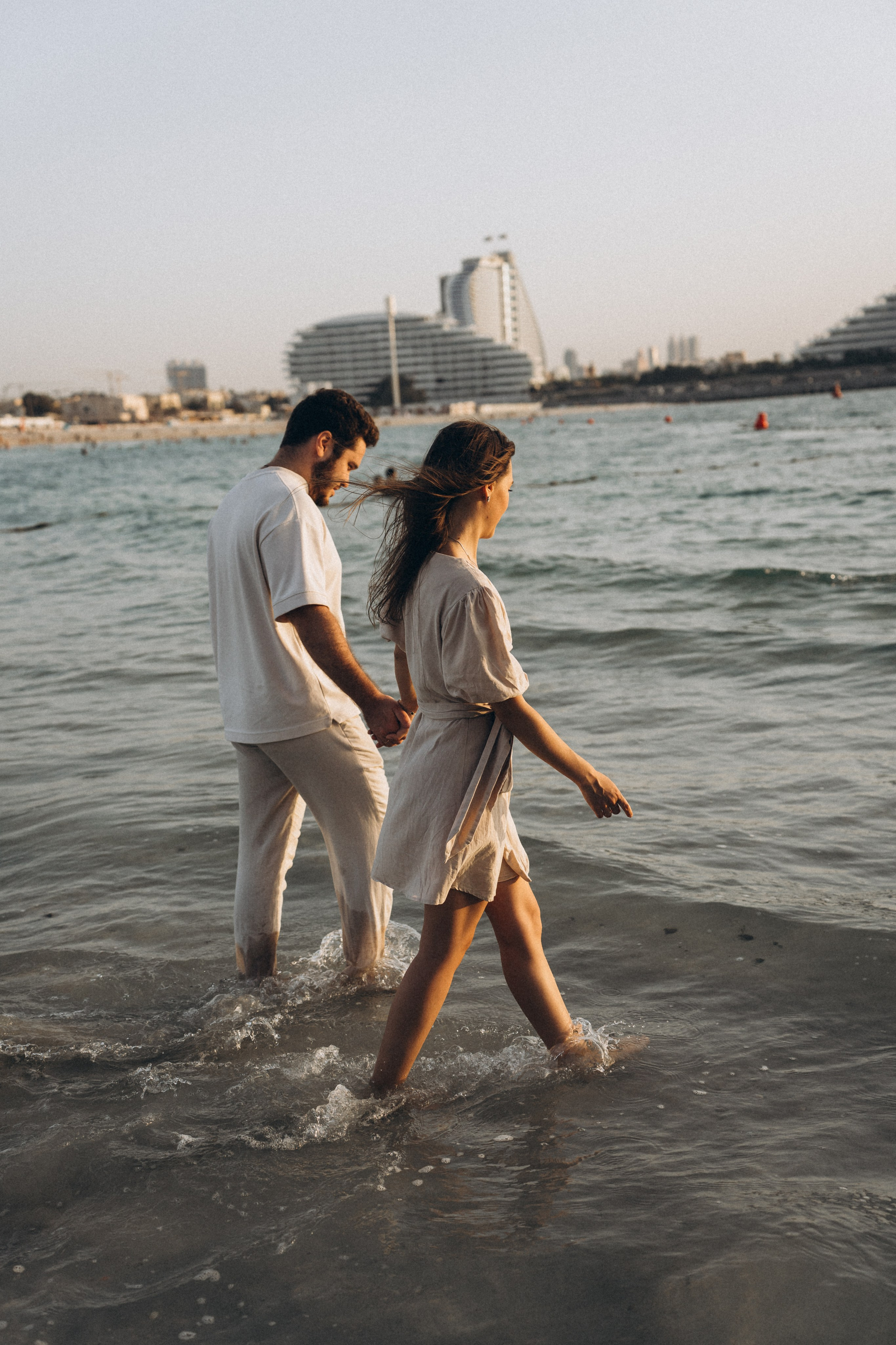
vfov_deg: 46.4
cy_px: 672
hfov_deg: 31.9
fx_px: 1568
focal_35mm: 42
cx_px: 448
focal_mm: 42
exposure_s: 1/1250
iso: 160
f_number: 3.2
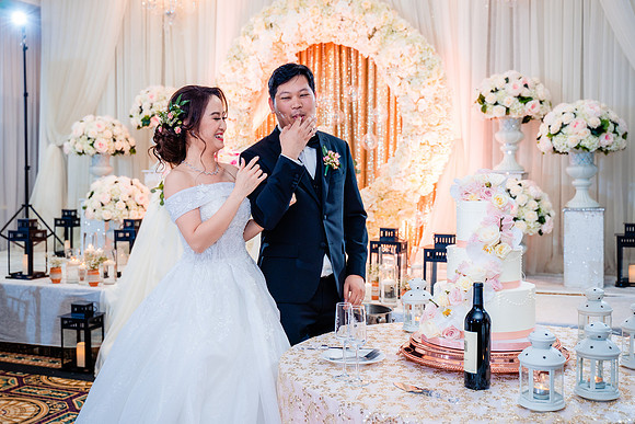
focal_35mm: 46
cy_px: 209
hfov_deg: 42.5
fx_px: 815
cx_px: 281
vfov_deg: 29.1
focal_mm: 39
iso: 800
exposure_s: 1/160
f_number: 3.5
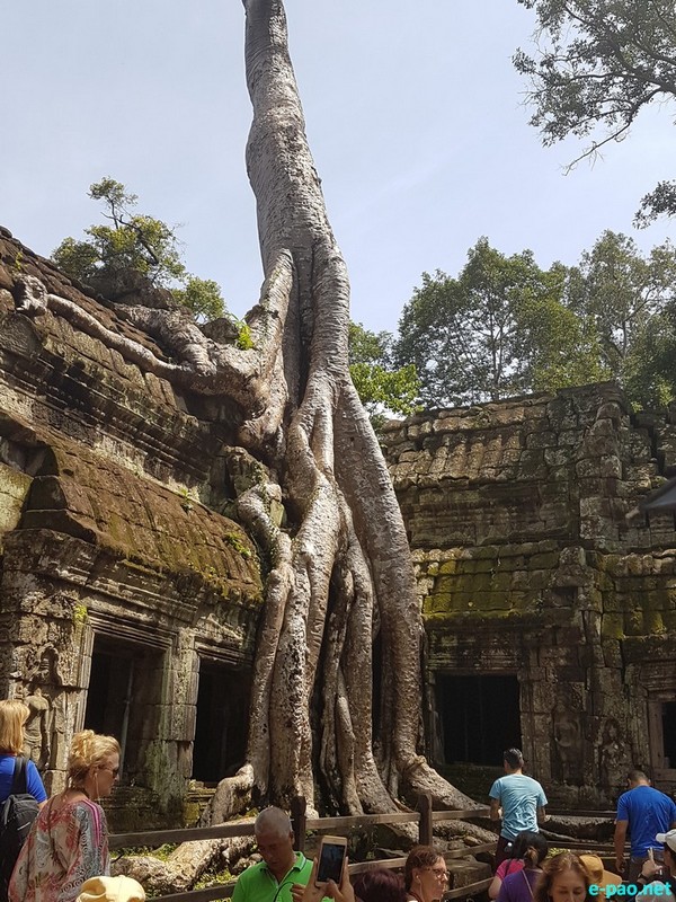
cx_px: 338
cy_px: 451
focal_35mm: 26
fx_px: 677
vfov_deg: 67.3
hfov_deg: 53.1
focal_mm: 4.2
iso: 40
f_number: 1.7
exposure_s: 1/1808
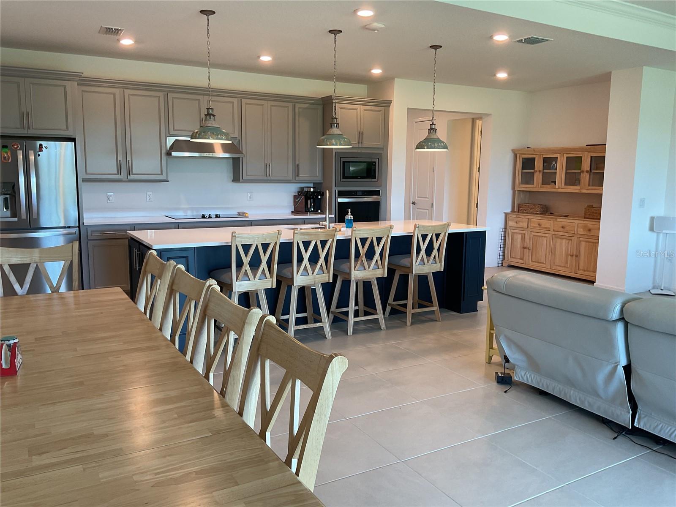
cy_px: 254
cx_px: 338
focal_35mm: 29
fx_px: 566
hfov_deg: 61.7
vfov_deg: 48.2
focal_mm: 3
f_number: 1.8
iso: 40
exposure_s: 1/60
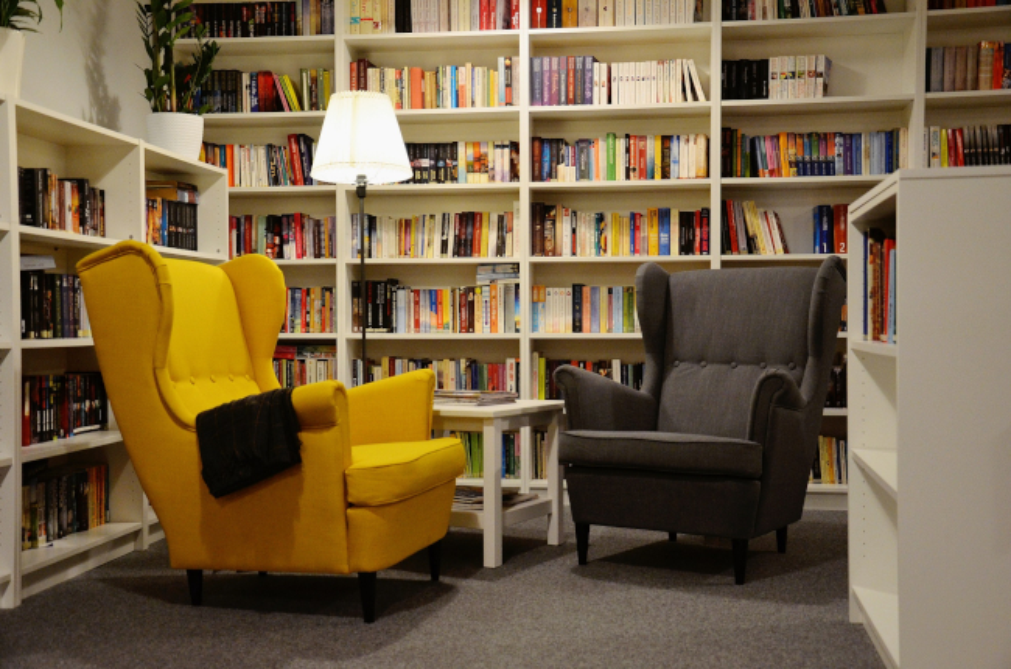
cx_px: 506
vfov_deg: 31.7
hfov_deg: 46.5
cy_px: 334
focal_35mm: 42
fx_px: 1177
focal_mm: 28
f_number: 4
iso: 1600
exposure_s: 1/60
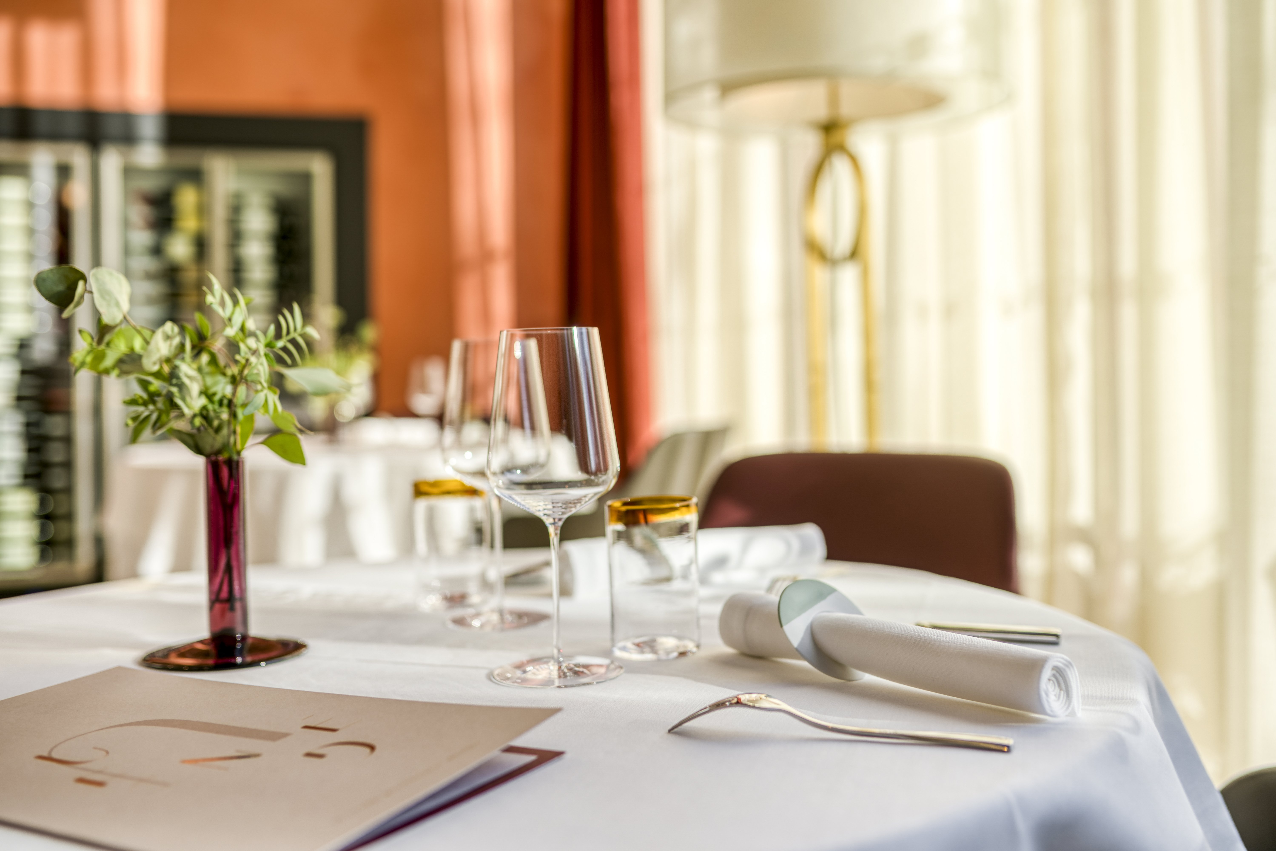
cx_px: 638
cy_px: 426
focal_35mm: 35
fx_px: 1240
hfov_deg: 54.4
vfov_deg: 37.9
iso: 100
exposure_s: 1/800
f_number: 2
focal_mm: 35
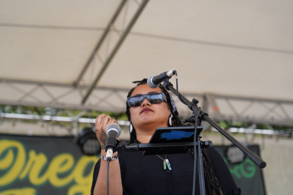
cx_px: 146
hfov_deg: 19.5
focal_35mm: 105
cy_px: 98
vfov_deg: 13.0
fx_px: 855
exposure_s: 1/160
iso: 100
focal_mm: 105
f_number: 4.5
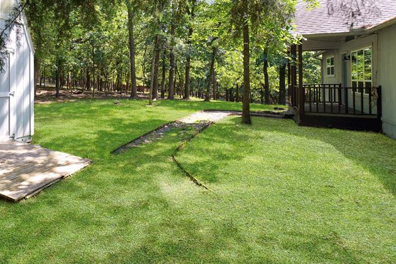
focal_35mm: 26
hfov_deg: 63.7
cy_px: 74
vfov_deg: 48.1
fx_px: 286
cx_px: 82
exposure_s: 1/80
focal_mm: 16
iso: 100
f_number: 5.6
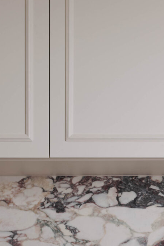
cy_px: 291
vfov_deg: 19.3
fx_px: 682
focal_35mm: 100
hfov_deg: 13.6
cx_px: 157
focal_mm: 26.5
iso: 200
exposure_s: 1/2
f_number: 5.6
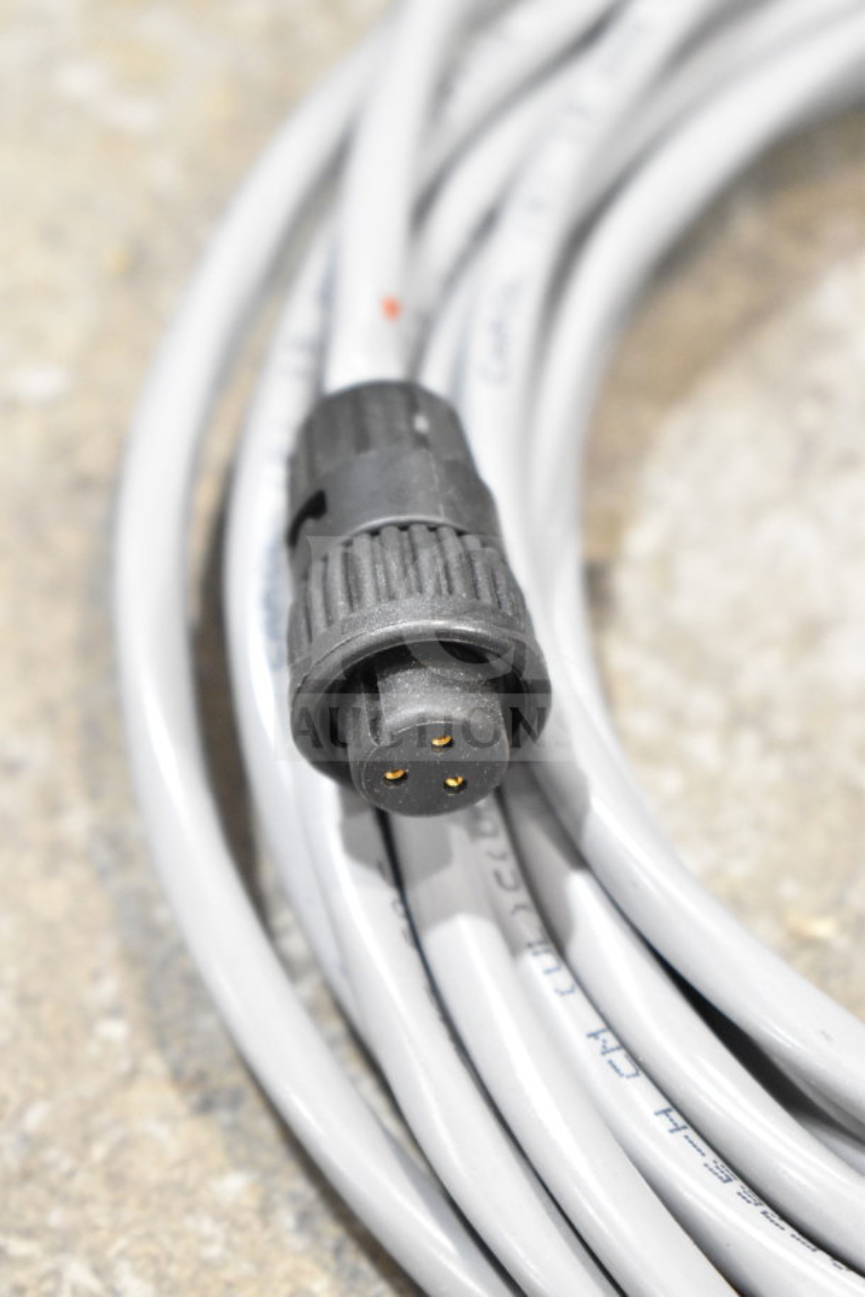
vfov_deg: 24.6
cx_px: 432
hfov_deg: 16.6
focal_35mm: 82
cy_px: 648
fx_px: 2973
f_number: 6.3
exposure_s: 1/160
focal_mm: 55
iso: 6400
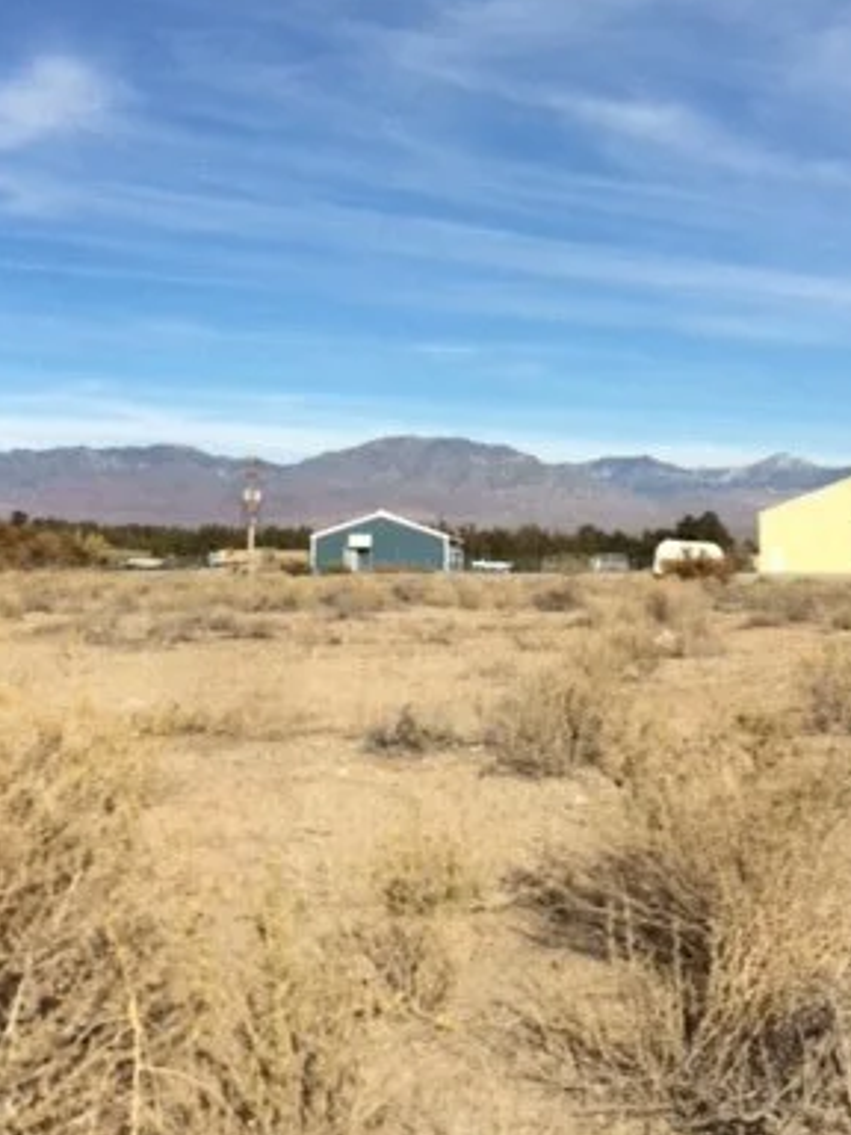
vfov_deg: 37.6
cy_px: 346
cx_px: 470
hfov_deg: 29.1
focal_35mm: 50
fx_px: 1639
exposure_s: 1/3731
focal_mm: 4.12
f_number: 2.2
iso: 40
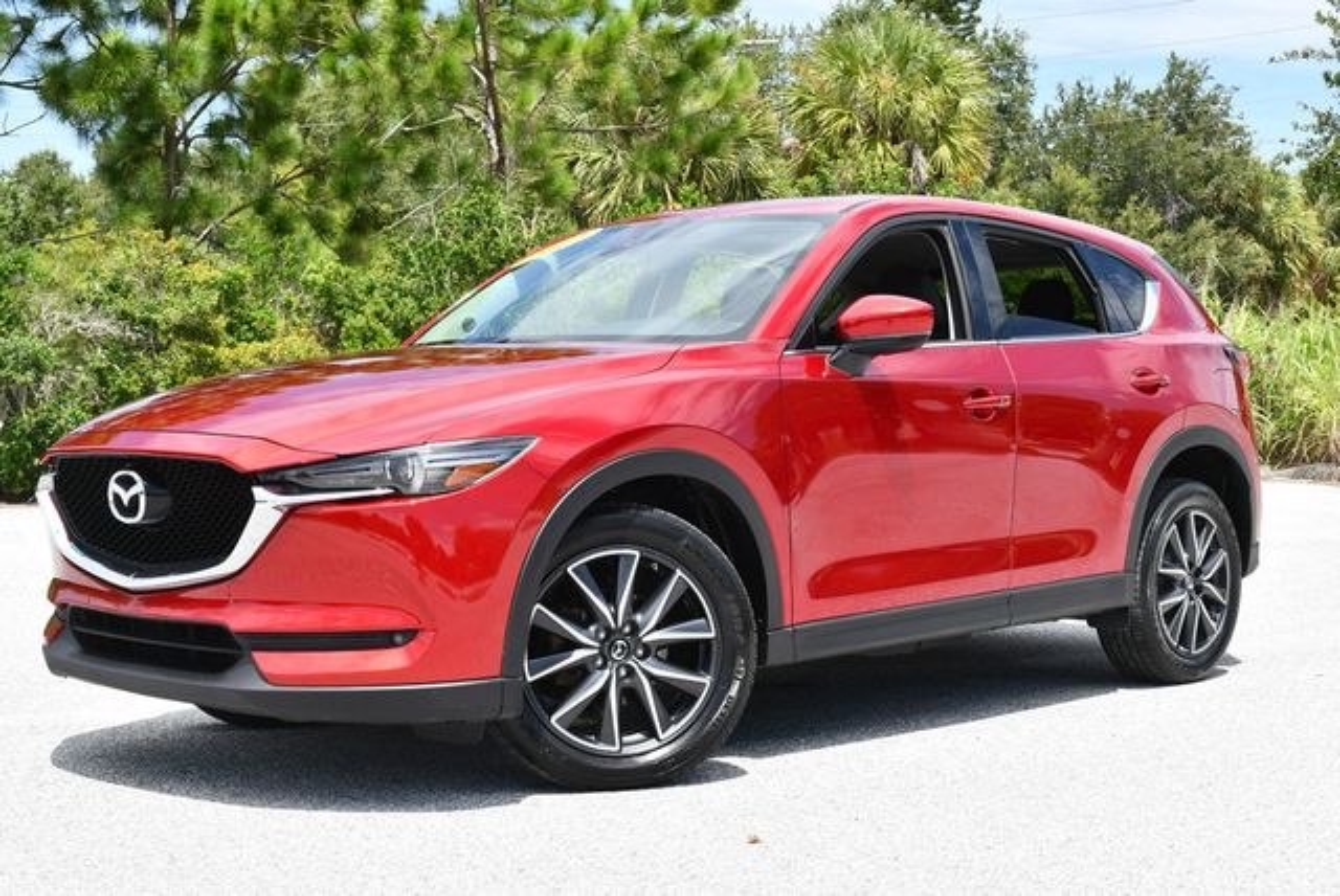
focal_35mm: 52
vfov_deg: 26.0
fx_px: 1937
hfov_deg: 38.2
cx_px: 670
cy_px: 448
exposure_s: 1/250
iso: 160
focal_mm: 26
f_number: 8
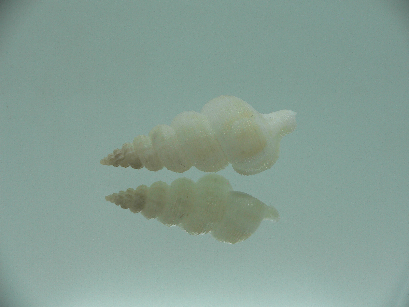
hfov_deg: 52.6
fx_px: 414
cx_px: 204
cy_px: 154
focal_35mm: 35
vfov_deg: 40.7
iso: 80
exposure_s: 1/60
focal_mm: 4.6
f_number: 2.8
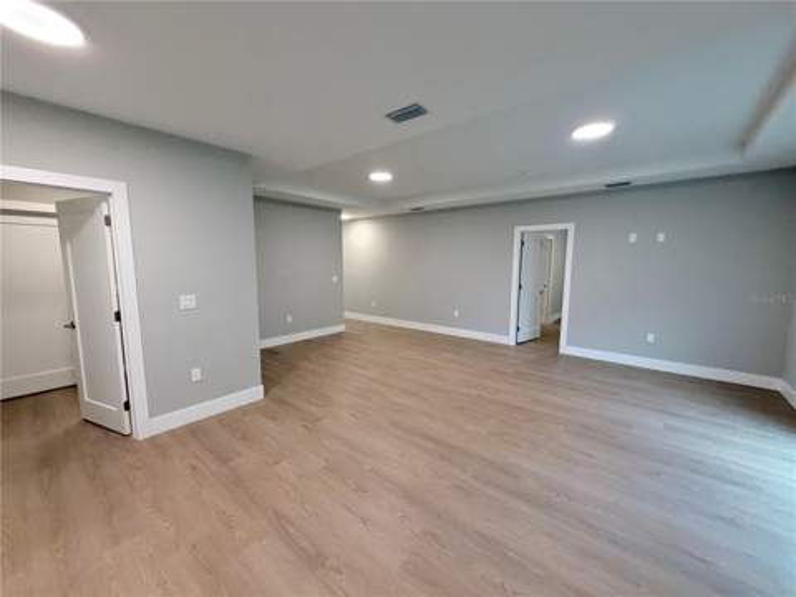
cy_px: 298
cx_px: 398
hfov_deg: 102.1
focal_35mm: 14
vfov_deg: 85.7
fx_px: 322
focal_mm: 2.22
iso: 320
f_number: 2.2
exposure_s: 1/60
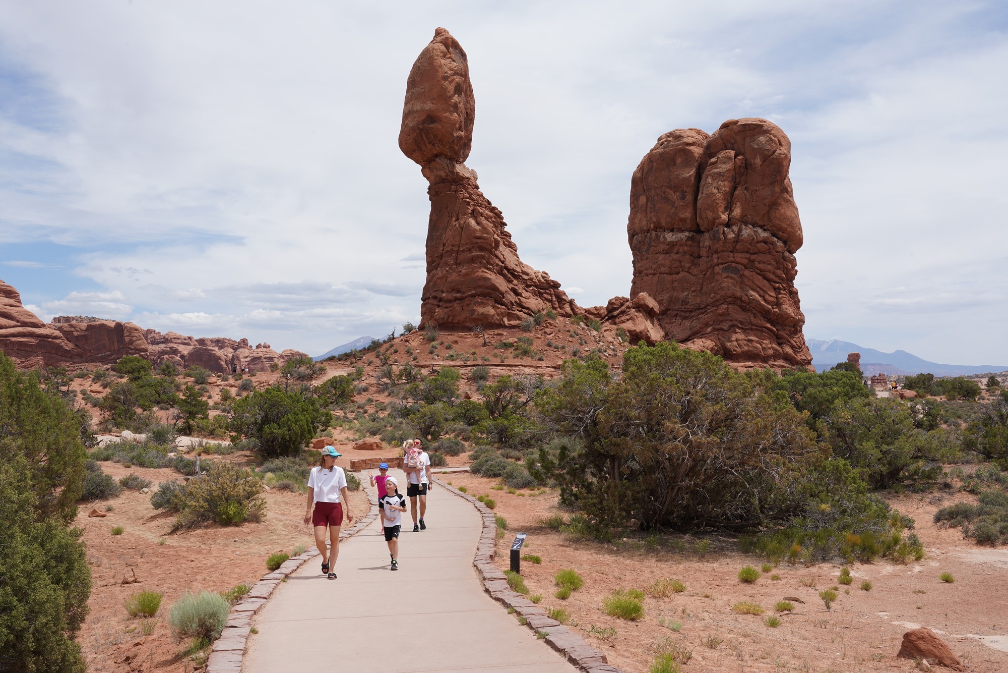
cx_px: 504
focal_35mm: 41
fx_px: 1148
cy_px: 336
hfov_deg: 47.4
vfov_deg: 32.6
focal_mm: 41
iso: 100
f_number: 16
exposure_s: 1/100
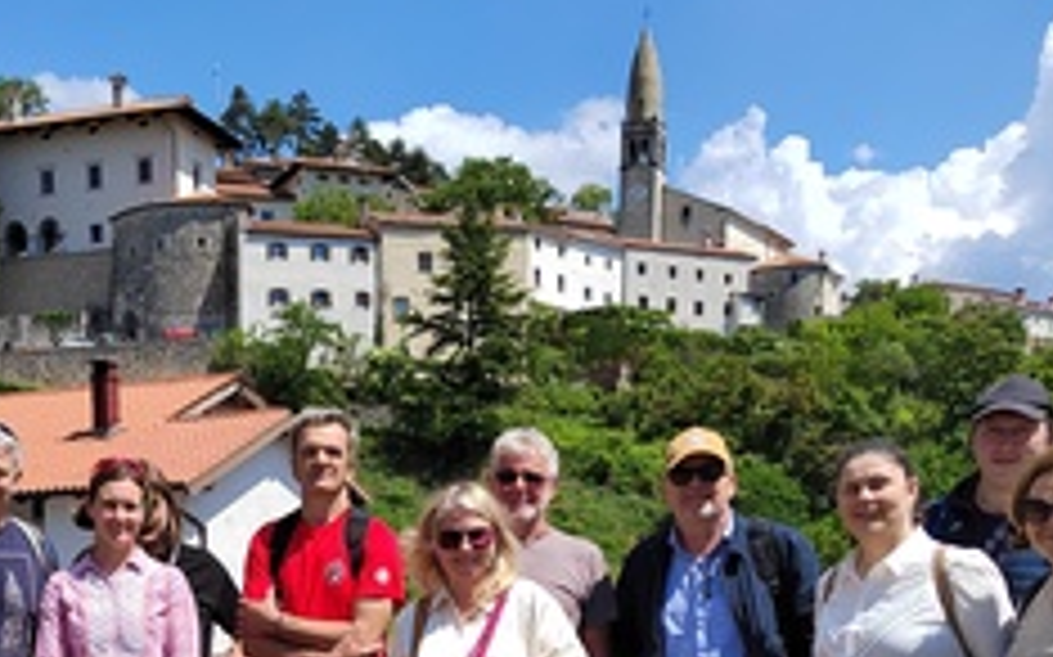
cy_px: 702
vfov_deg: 25.6
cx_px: 310
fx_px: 1348
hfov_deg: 41.8
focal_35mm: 47
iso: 240
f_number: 1.9
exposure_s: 1/2000
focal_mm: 5.52
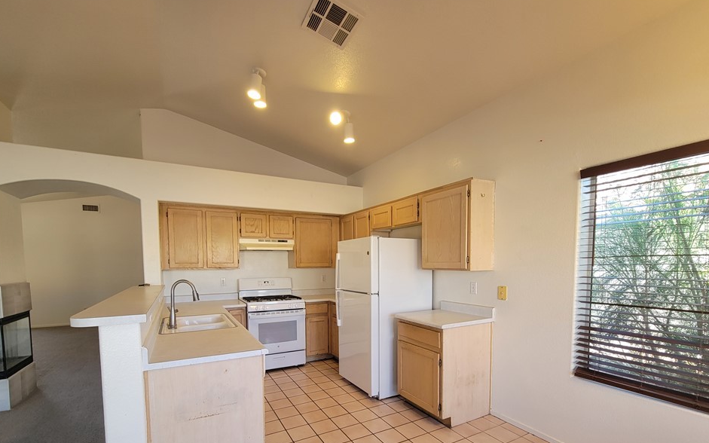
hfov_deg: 101.5
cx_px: 352
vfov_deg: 73.5
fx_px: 290
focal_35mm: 15
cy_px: 278
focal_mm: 2.2
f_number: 2.2
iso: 125
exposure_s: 1/60
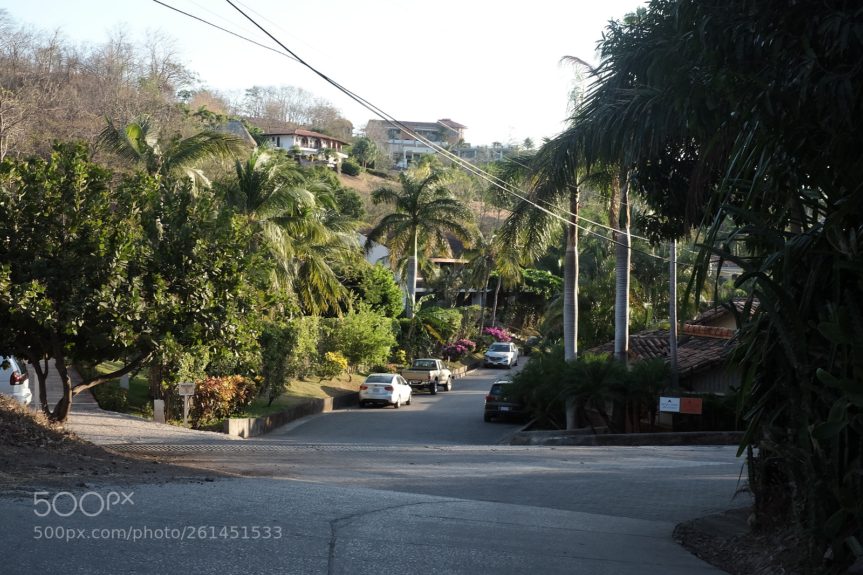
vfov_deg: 25.5
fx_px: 1270
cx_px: 432
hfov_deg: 37.5
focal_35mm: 53
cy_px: 288
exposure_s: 1/280
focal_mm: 35
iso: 1600
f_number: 11
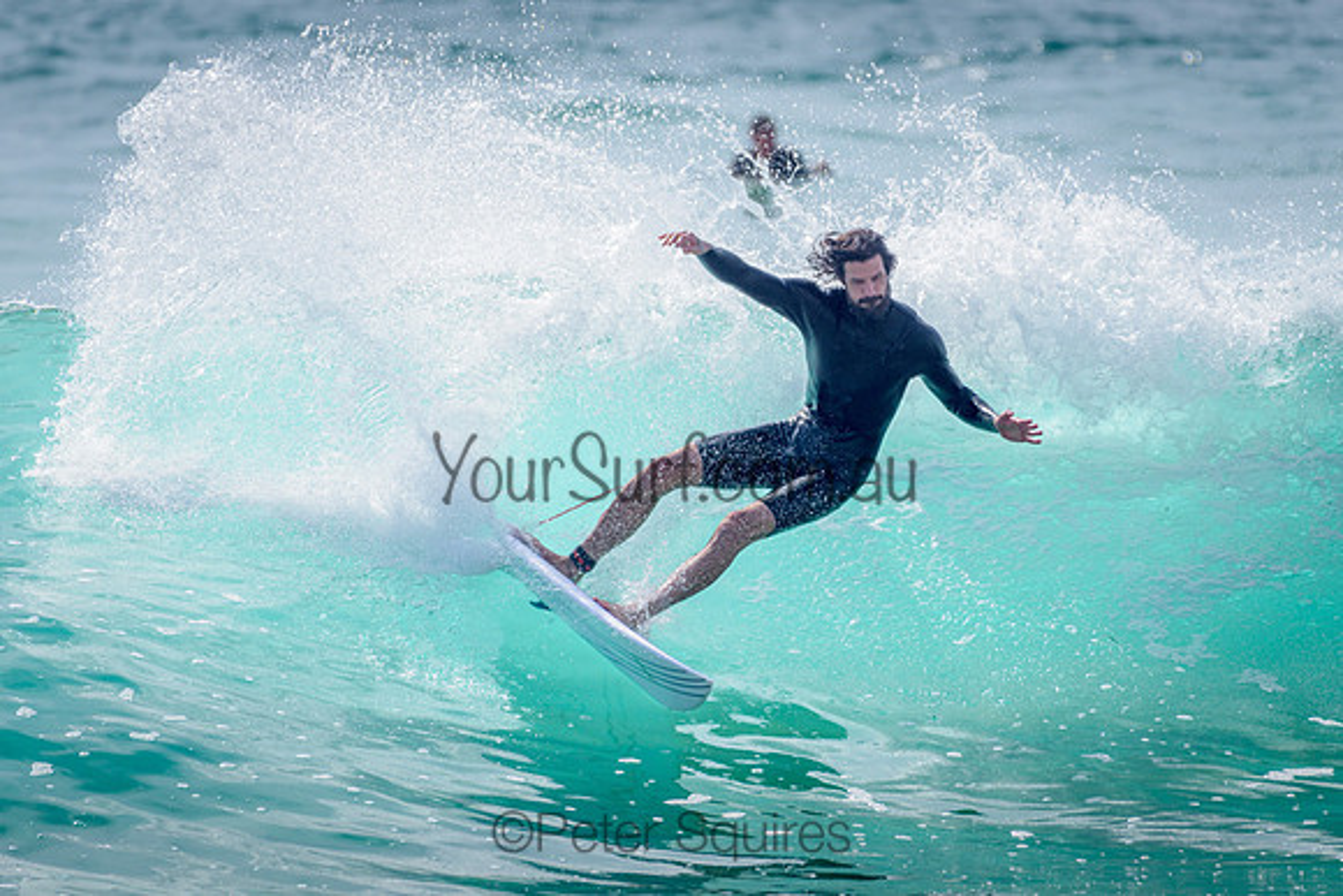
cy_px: 408
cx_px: 713
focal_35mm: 613
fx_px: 22872
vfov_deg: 2.2
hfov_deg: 3.4
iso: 125
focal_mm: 500
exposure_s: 1/2000
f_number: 5.6
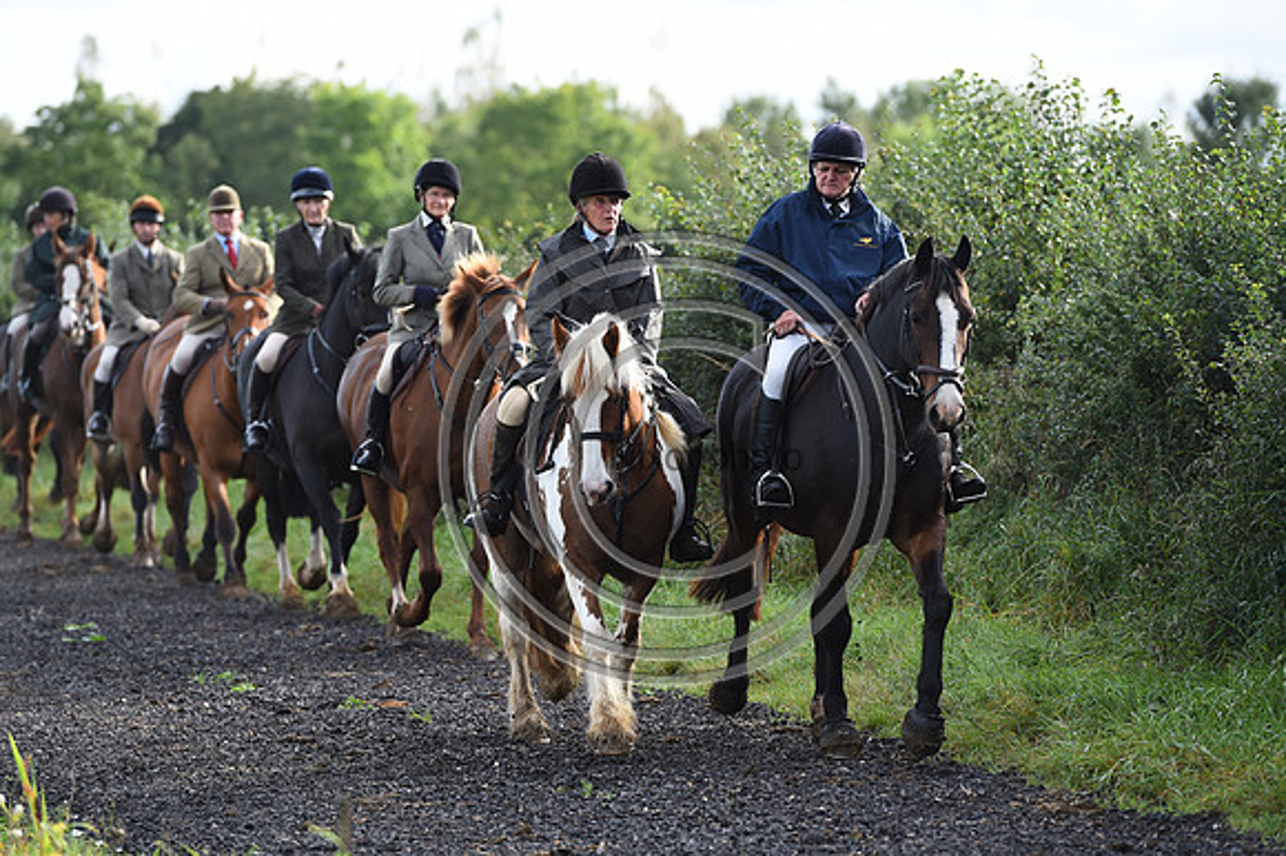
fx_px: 7140
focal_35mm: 200
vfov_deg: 6.9
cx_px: 643
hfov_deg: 10.3
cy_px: 428
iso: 560
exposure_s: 1/800
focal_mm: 200
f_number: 5
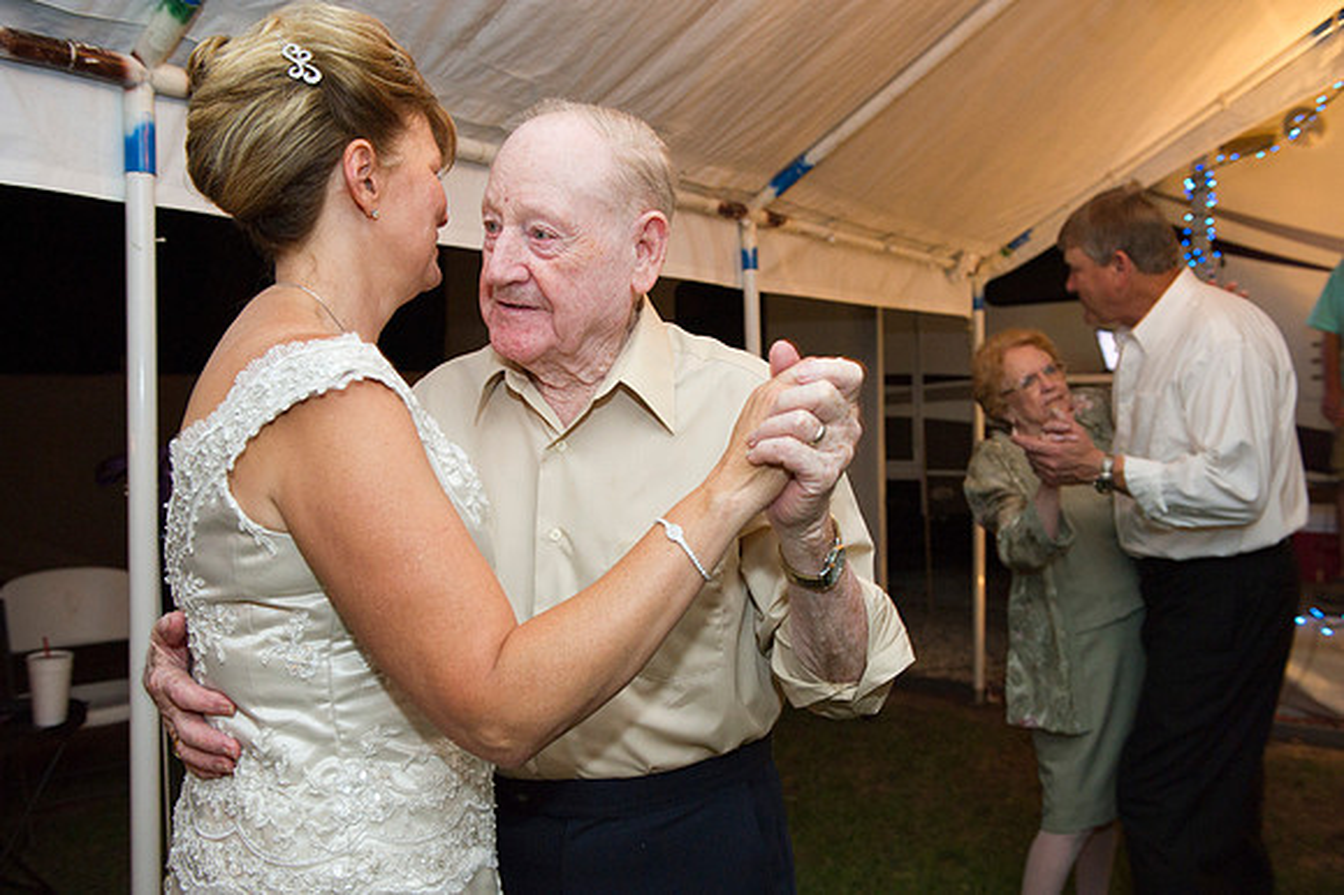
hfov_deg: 60.3
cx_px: 672
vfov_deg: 42.3
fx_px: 1157
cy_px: 448
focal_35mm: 31
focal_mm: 31
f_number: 3.5
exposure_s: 1/30
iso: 2000
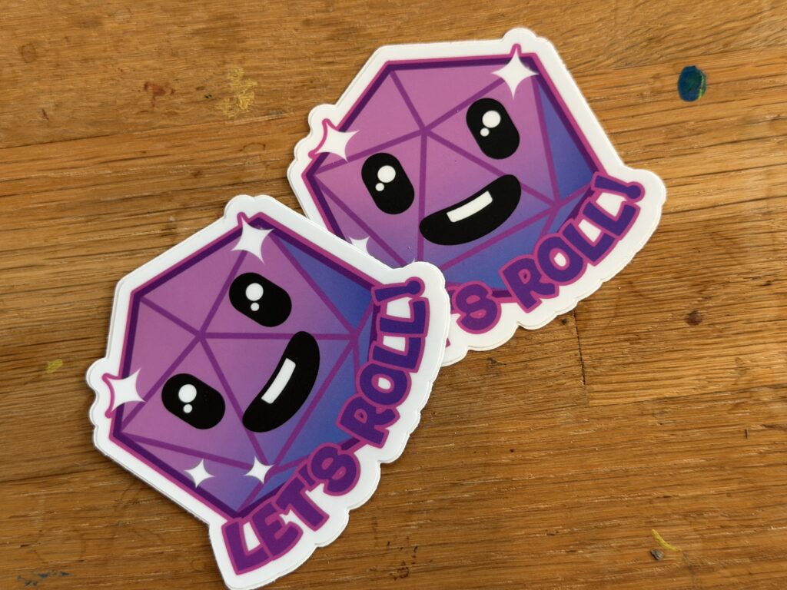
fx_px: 1091
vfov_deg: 30.3
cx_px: 394
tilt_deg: -81.1
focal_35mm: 48
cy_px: 295
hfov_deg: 39.7
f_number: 1.78
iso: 200
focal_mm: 6.76
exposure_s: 1/60
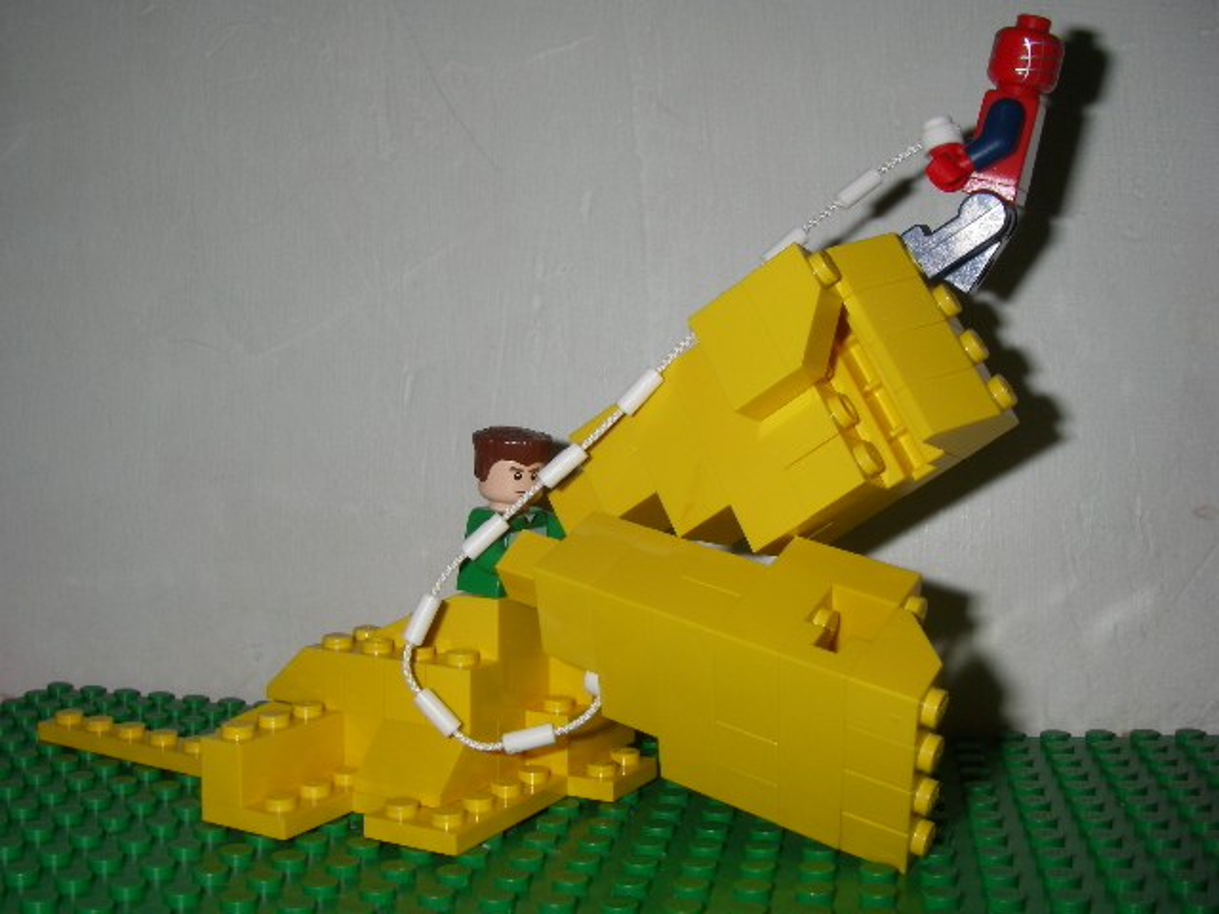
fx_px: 1338
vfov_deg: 37.7
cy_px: 457
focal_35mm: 38
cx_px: 610
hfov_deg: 49.0
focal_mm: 6.3
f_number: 6.6
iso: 80
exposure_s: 1/40
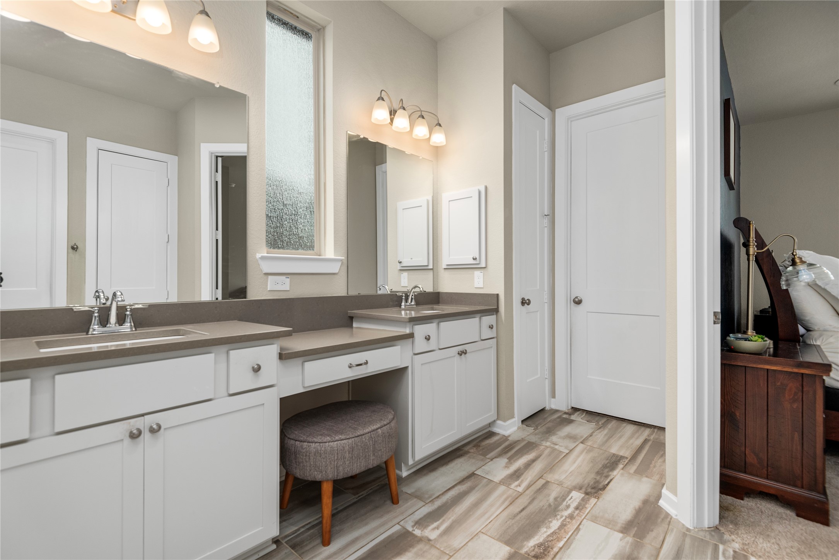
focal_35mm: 16
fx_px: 373
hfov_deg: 96.7
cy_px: 280
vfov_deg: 73.8
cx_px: 420
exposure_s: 1/30
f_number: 7.1
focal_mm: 16
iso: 400
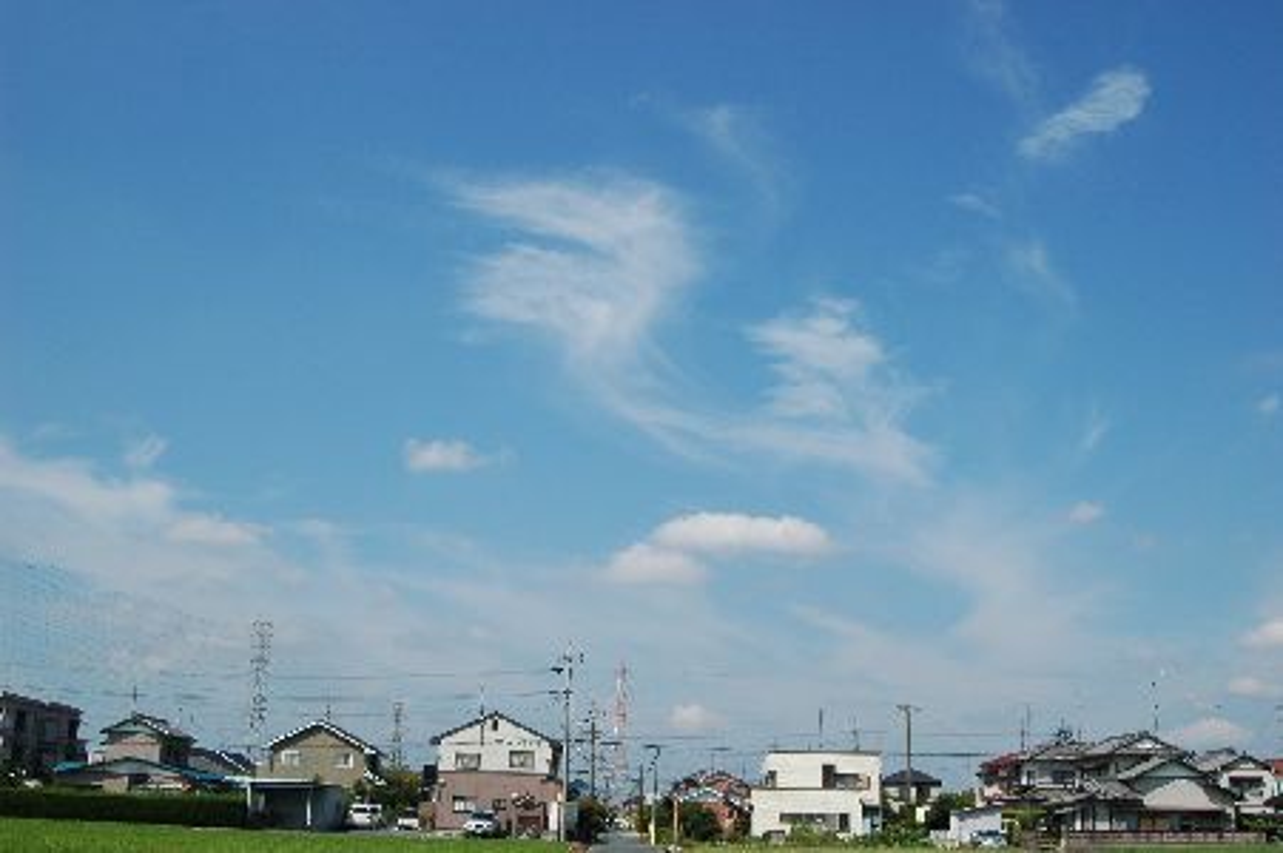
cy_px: 426
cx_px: 642
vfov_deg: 31.8
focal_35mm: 42
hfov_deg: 46.4
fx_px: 1496
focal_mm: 28
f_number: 11
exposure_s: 1/400
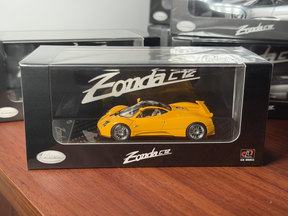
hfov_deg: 39.7
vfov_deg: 30.3
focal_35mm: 48
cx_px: 144
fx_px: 399
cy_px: 108
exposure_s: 1/177
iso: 125
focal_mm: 6.76
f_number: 1.78
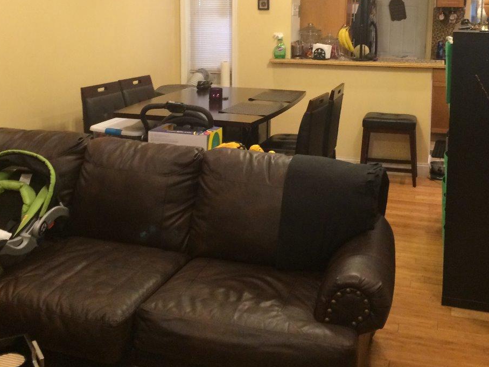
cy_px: 81
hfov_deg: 41.2
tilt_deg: -5.4
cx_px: 242
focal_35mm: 46
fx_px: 650
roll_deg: -1.7
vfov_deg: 30.8
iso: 160
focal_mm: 4.15
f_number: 2.2
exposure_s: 1/30
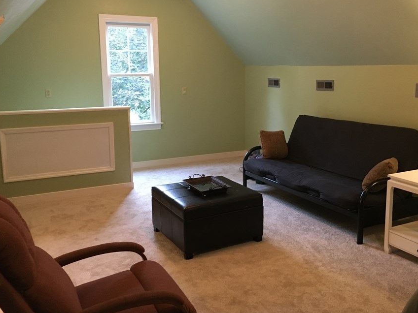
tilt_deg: -7.7
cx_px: 230
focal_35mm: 35
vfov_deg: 40.6
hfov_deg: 52.5
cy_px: 134
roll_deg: +0.0
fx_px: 423
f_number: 2.2
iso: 200
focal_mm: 4.15
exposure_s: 1/20
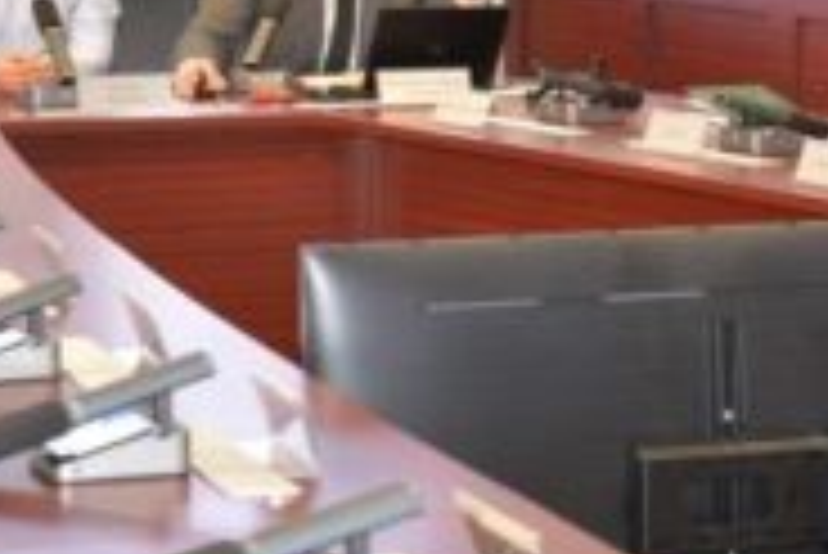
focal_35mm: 170
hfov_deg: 12.0
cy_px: 83
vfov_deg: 8.1
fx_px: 3913
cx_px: 670
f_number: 4.2
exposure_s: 1/60
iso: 720
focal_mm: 52
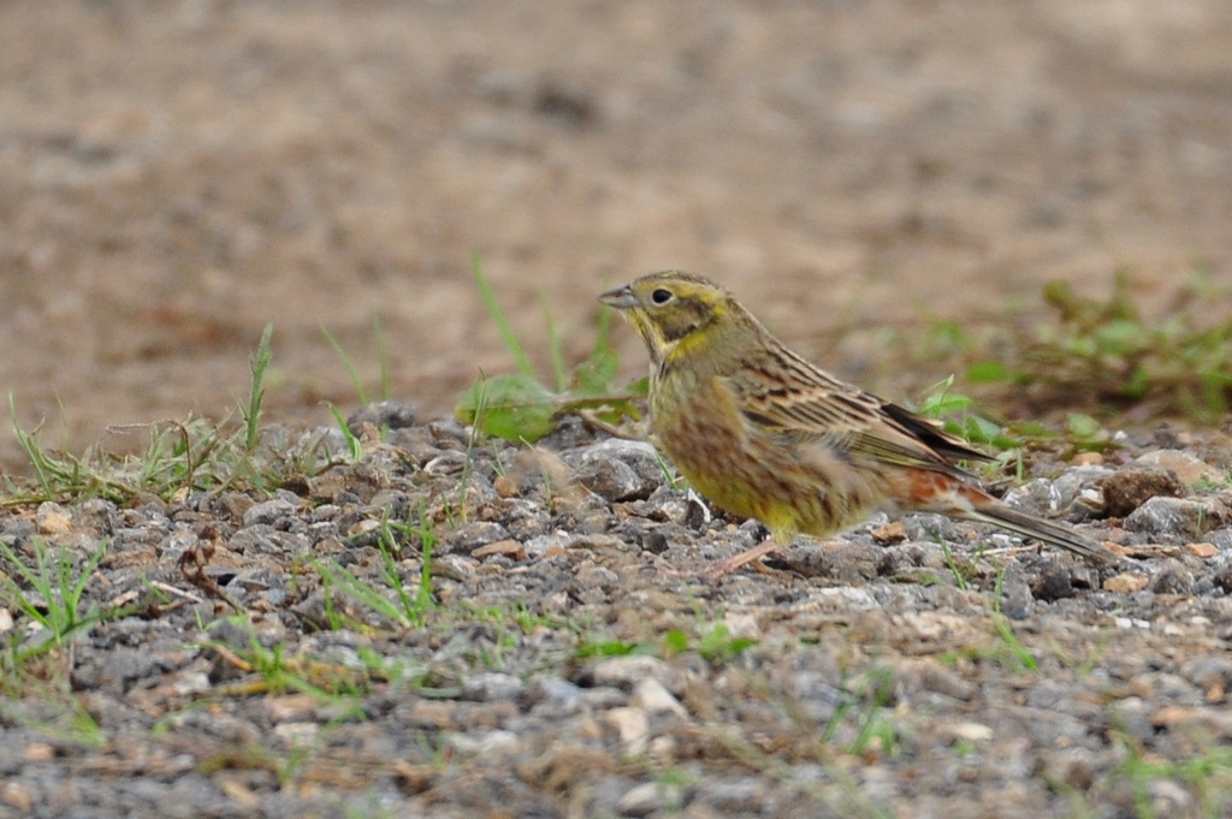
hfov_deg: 2.3
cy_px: 410
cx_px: 616
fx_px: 30774
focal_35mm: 900
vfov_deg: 1.5
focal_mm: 600
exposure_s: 1/100
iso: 400
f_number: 6.3
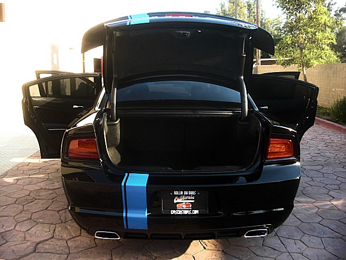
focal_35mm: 36
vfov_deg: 39.7
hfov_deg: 51.4
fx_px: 360
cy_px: 130
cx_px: 173
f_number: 2.8
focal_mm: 6.3
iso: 50
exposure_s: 1/100
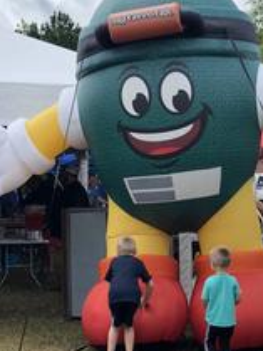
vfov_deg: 22.5
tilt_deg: +1.1
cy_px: 173
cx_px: 165
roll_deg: +0.0
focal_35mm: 87
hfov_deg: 17.0
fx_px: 880
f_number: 2.4
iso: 16
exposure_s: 1/750
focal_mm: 6
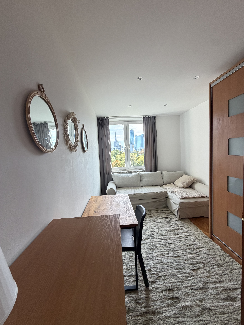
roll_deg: +2.6
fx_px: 132
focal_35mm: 14
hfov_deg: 85.7
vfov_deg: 102.1
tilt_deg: -5.3
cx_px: 122
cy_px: 162
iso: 160
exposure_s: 1/121
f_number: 2.2
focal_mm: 2.22
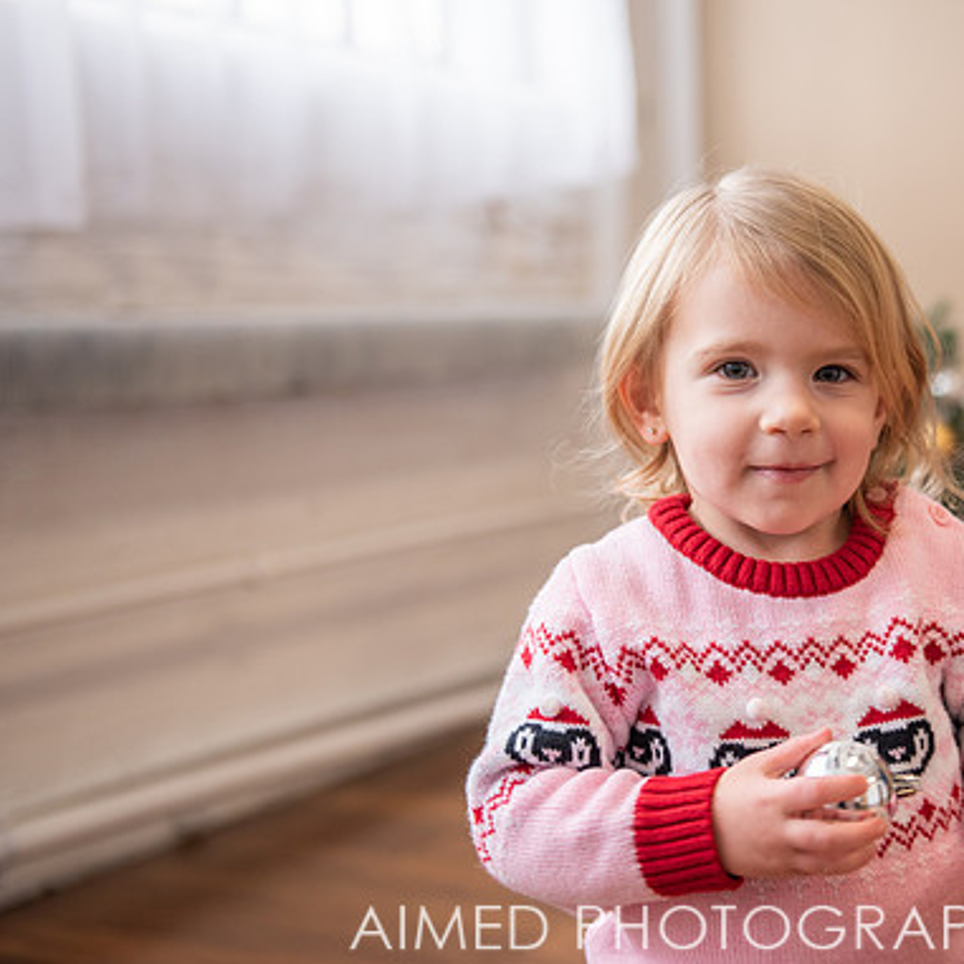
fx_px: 1985
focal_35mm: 63
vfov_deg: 27.3
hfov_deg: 27.0
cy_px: 487
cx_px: 706
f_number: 2.8
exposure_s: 1/200
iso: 500
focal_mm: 48
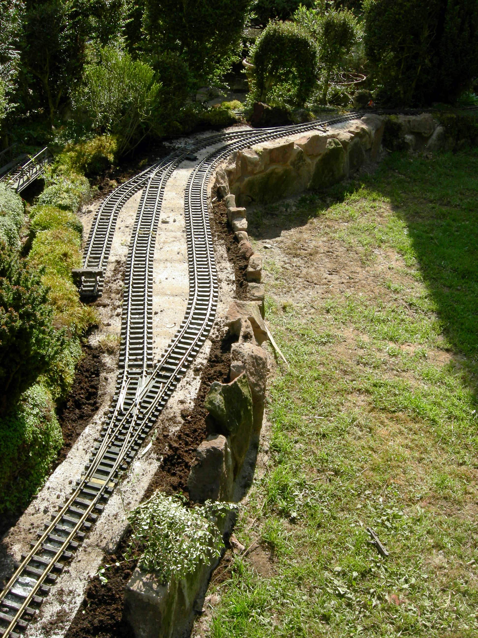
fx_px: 663
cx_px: 239
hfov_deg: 39.7
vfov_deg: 51.4
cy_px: 319
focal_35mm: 36
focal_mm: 7.5
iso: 64
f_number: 5.4
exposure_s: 1/213
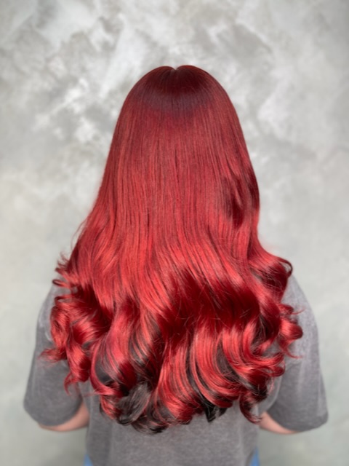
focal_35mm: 26
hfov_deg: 53.1
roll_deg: +0.9
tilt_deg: -13.8
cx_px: 174
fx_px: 350
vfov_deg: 67.3
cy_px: 233
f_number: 1.6
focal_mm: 5.1
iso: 50
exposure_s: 1/100
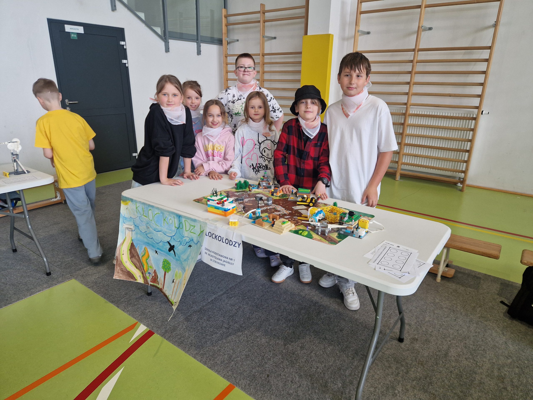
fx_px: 354
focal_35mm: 23
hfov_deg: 73.9
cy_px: 200
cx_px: 266
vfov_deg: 58.9
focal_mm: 5.4
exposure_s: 1/180
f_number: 1.8
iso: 160
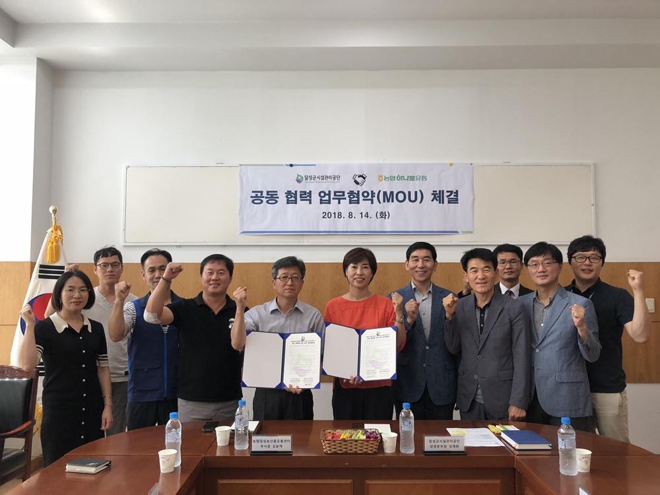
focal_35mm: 28
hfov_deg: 63.4
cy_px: 248
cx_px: 330
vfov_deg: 49.7
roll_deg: +0.7
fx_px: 534
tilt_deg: +2.2
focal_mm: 3.99
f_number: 1.8
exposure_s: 1/30
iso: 25
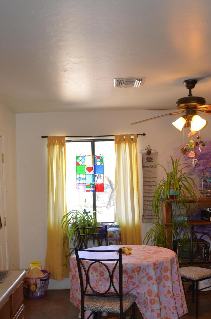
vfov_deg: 46.3
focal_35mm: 42
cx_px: 103
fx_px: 371
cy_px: 187
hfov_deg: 31.7
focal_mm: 18
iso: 400
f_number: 3.5
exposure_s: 1/100
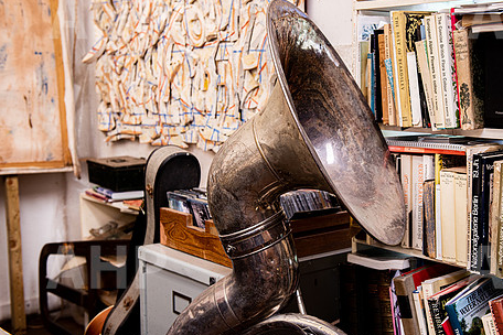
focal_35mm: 56
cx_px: 318
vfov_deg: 24.2
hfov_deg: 35.4
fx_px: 782
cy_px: 148
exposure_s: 1/8
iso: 64
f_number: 5.6
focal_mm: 44
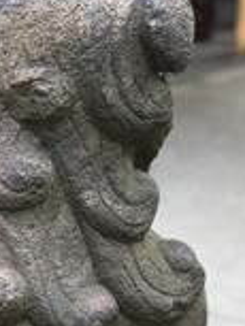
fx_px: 1583
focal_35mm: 168
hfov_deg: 8.8
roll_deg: +2.3
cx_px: -32
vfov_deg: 11.7
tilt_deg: -21.0
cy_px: 313
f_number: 2.8
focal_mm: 6.6
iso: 20
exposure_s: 1/60
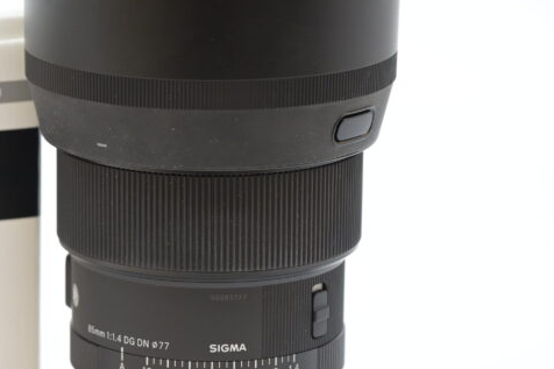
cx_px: -40
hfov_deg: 11.1
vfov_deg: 7.5
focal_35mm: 183
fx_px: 2815
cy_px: 225
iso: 1600
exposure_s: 1/250
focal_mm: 85
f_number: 6.3
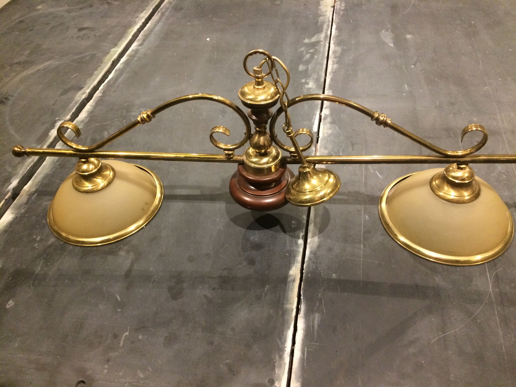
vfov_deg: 48.2
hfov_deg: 61.7
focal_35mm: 29
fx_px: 432
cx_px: 258
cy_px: 194
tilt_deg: -45.9
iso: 320
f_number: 2.2
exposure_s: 1/20
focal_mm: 4.15
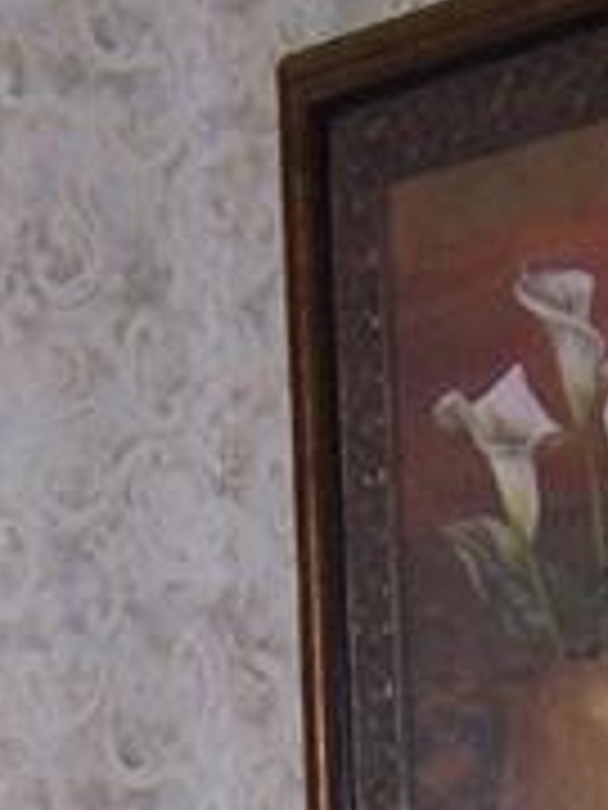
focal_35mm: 141
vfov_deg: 12.9
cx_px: 347
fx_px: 3302
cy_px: 1354
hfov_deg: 10.5
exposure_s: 1/60
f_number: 2.8
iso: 80
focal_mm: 5.5
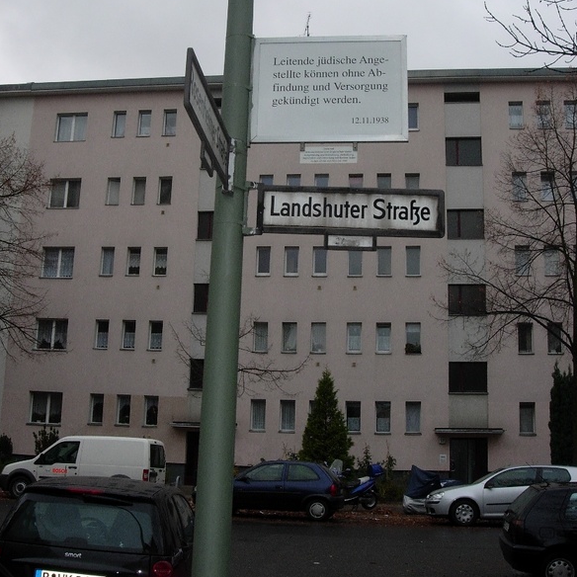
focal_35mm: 46
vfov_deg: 36.6
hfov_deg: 36.8
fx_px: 867
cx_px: 289
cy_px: 228
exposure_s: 1/264
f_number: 4.8
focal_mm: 7.8
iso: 79
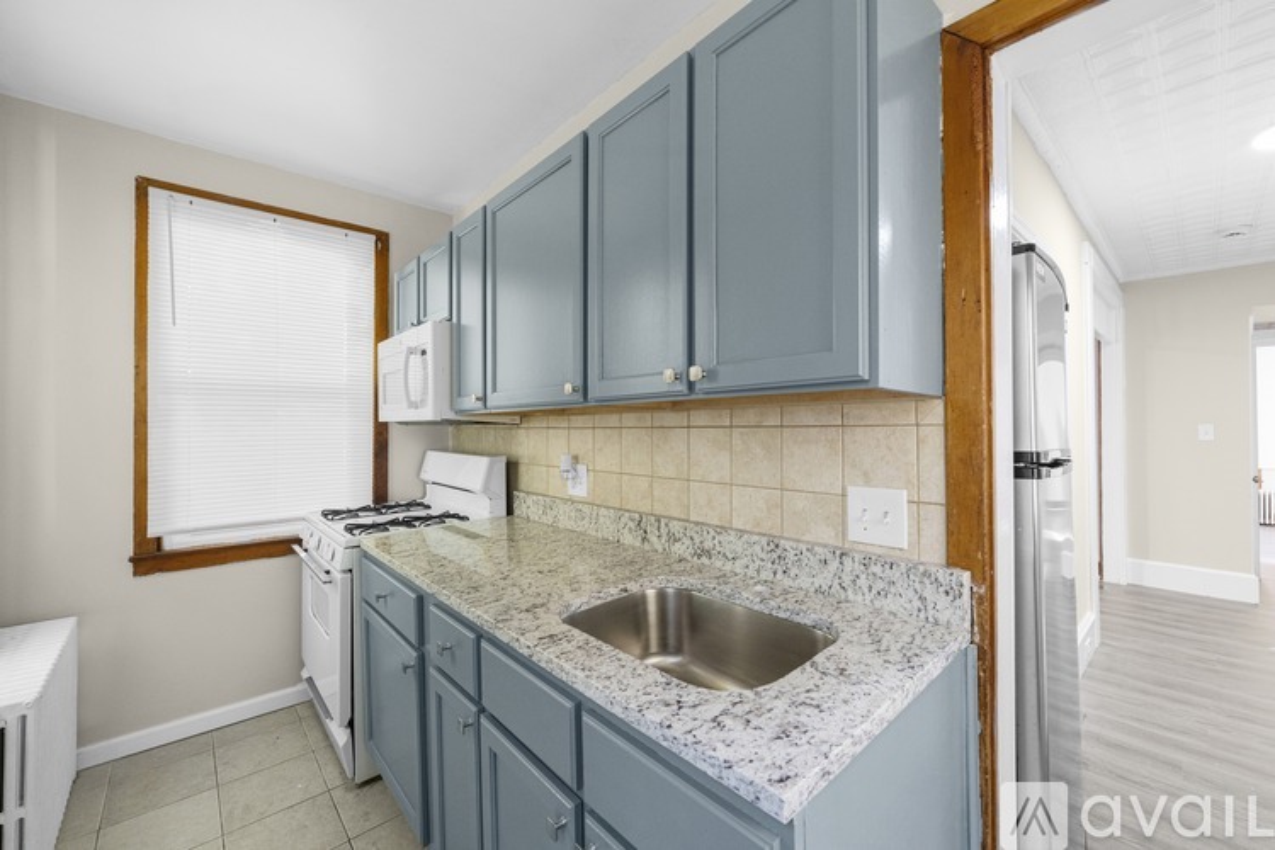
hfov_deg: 104.3
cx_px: 638
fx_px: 496
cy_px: 425
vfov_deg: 81.2
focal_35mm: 14
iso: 1600
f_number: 7.1
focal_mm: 14
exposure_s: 1/15
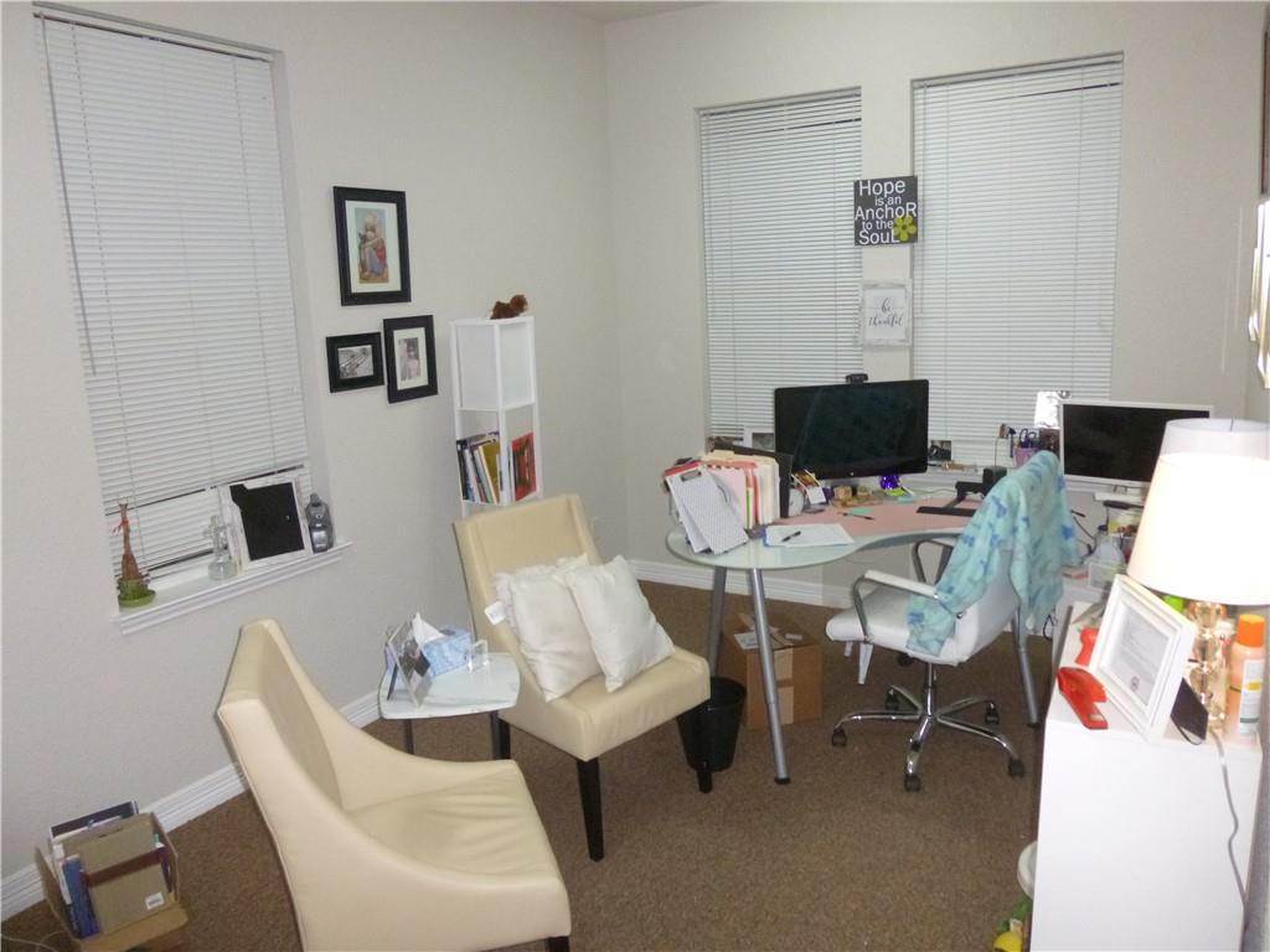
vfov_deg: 54.9
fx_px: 917
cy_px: 476
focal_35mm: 25
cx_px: 635
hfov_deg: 69.4
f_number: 3.1
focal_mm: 4.5
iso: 320
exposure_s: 1/60
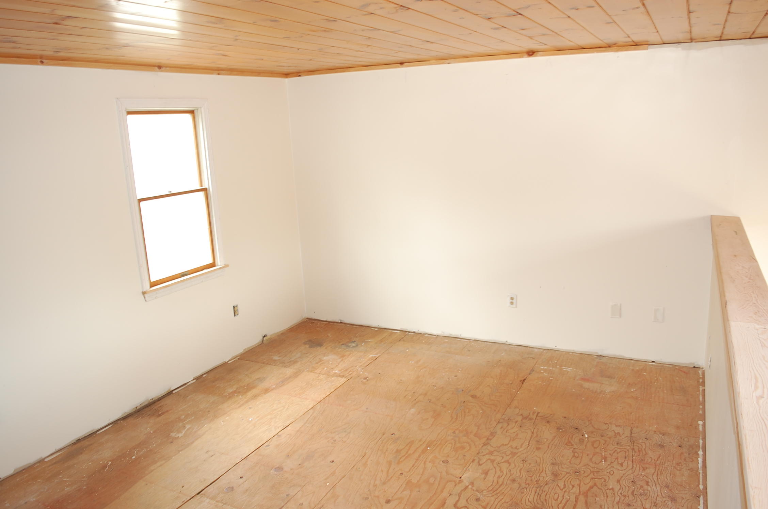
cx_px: 384
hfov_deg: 67.5
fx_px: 575
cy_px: 254
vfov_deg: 47.8
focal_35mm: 27
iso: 200
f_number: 4.5
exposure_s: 1/4
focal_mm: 18
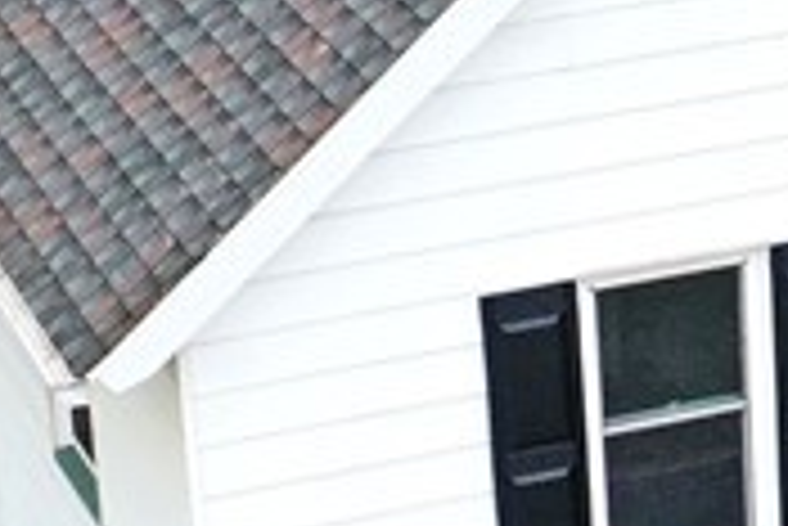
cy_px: 355
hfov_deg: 11.5
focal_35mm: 174
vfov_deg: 7.9
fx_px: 3812
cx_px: 1031
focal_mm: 10.26
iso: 100
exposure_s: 1/240
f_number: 5
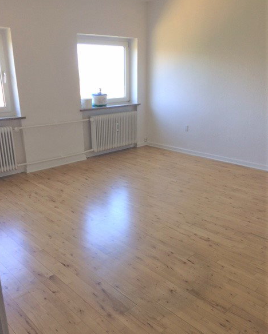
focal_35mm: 31
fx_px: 307
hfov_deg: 47.2
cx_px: 132
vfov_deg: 57.1
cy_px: 174
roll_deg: +1.4
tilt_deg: -19.9
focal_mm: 4.15
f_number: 2.2
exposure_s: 1/50
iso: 40
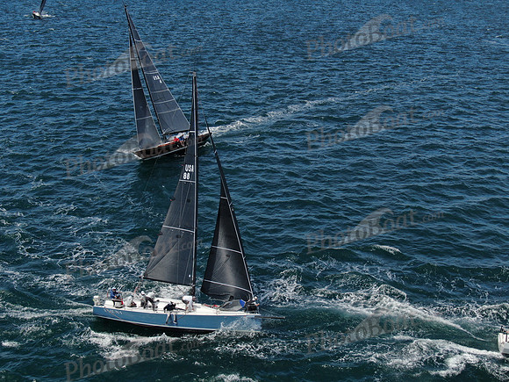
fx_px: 706
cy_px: 191
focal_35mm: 48
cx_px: 254
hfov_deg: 39.7
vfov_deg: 30.3
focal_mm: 8.6
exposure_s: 1/800
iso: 100
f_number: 3.8
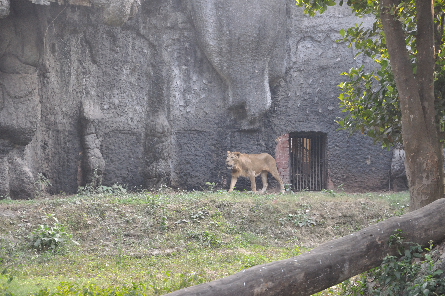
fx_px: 1574
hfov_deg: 16.1
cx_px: 222
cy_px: 148
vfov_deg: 10.7
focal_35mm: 128
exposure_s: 1/200
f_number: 5.6
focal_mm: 85
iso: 1600
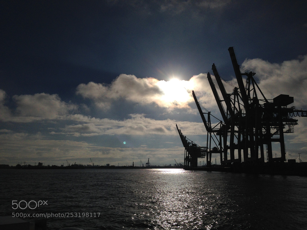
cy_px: 115
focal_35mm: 33
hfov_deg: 55.4
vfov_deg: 42.9
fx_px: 293
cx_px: 154
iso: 64
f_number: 2.4
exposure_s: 1/55556
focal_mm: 4.12
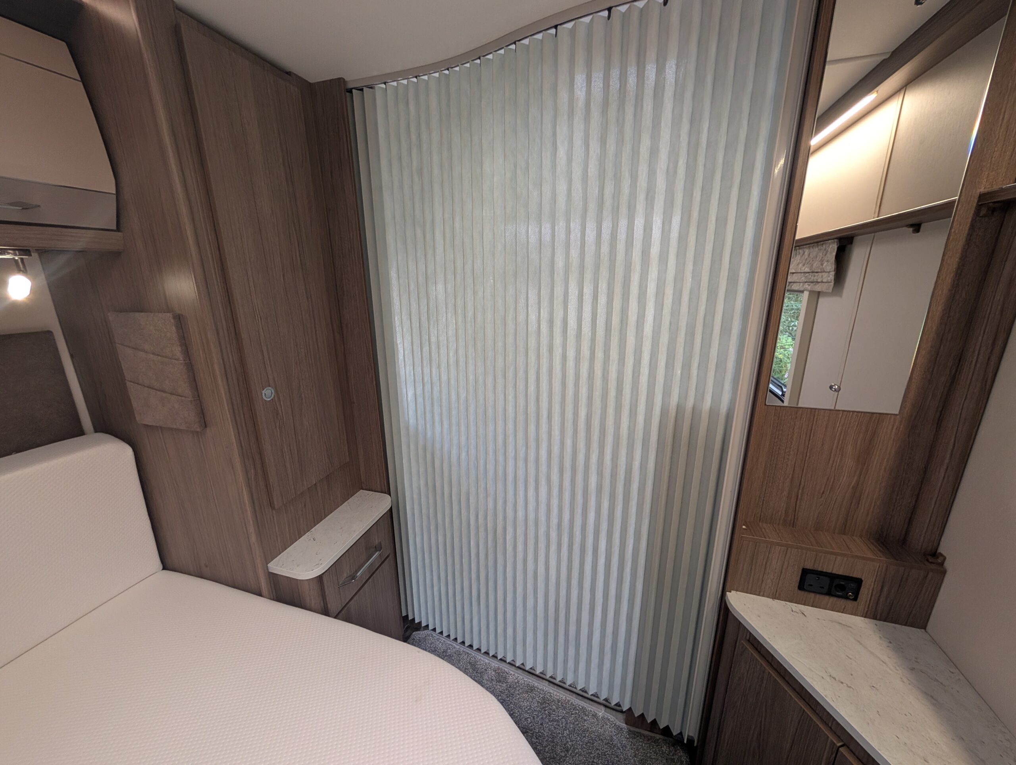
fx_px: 353
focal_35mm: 12
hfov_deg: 110.5
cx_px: 508
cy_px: 382
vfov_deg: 94.6
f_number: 1.7
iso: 129
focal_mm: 2.02
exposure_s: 1/127
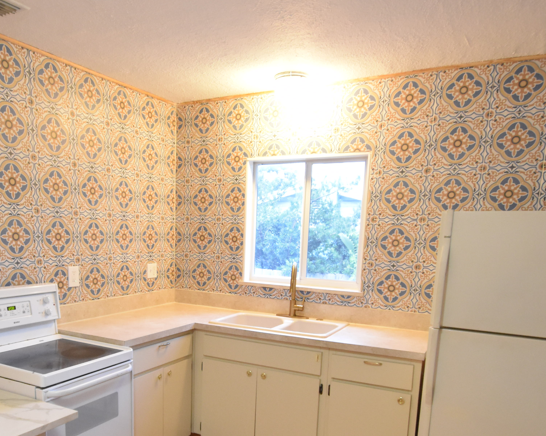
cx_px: 231
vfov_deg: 49.9
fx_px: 452
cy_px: 315
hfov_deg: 61.9
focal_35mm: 28
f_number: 3.5
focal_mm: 10
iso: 1800
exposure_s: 1/60
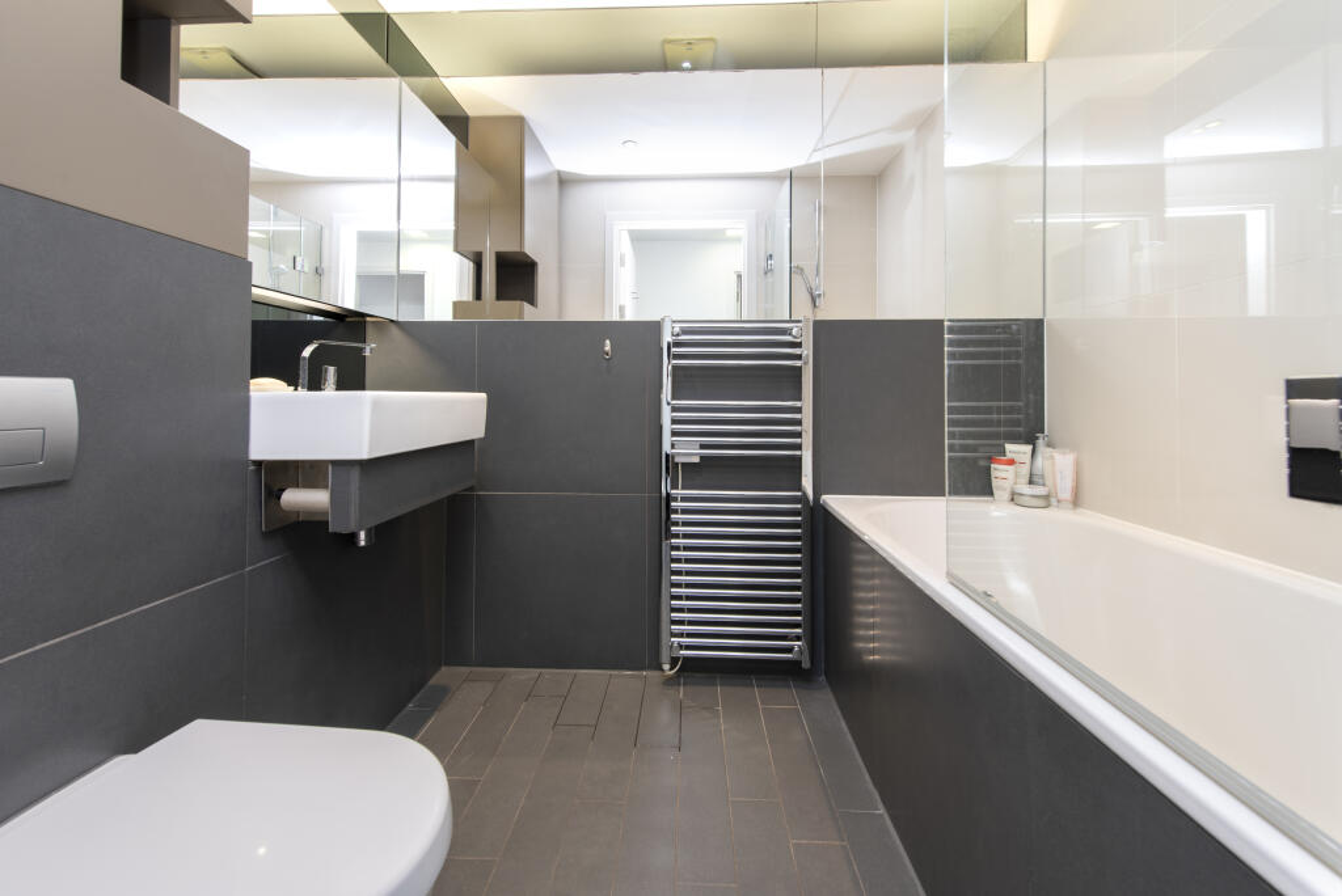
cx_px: 671
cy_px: 448
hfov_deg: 104.2
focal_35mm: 14
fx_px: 522
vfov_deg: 81.3
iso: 100
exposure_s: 1/4
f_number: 8
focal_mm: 14
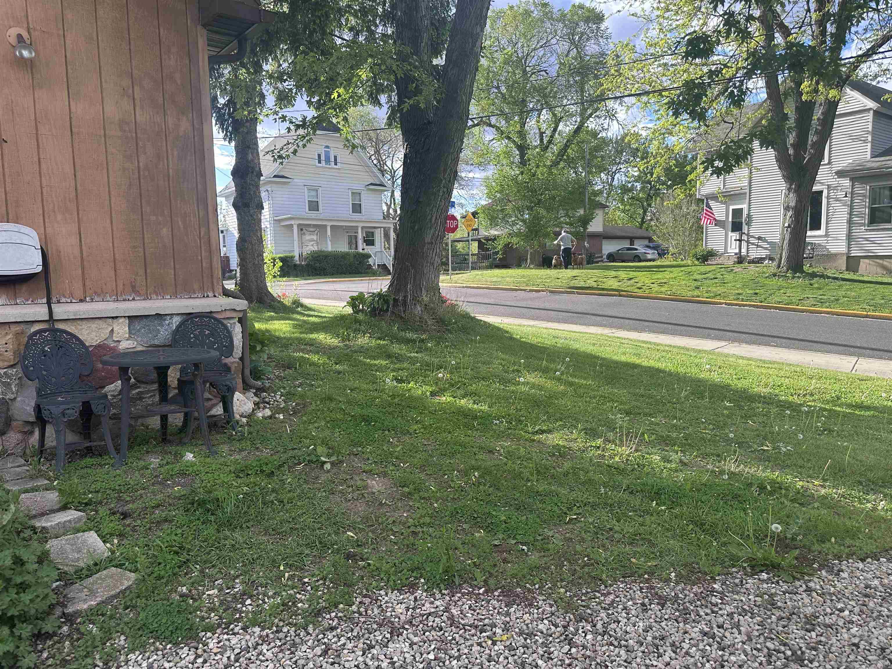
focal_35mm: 24
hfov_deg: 71.6
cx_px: 446
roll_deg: +0.5
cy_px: 334
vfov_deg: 56.8
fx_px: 618
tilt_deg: -5.4
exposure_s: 1/767
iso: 80
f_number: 1.78
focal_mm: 6.86
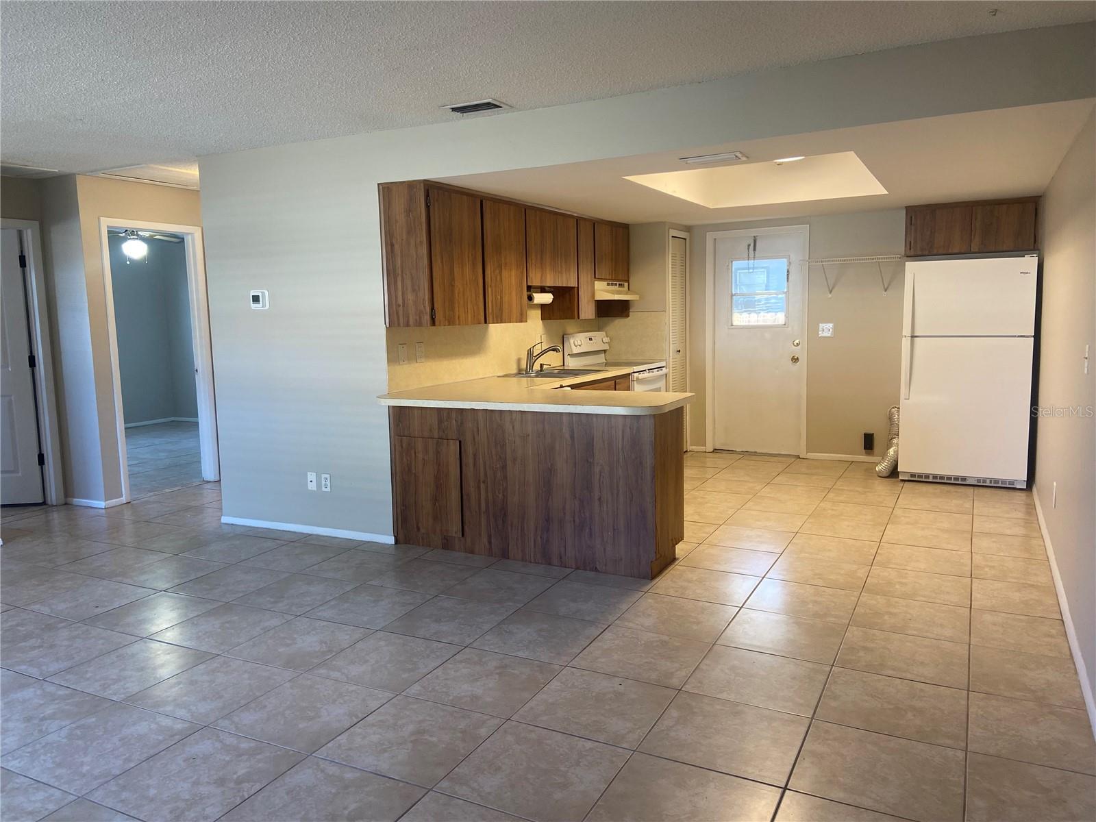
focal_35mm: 26
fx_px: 823
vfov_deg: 53.1
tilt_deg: -7.6
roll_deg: +1.9
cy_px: 411
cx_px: 548
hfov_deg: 67.3
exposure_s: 1/60
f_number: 1.8
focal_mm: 4.25
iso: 80
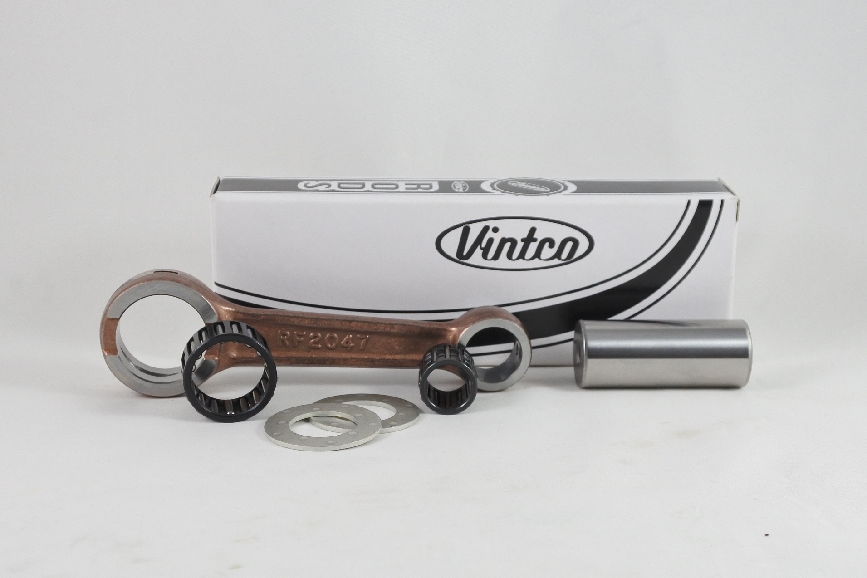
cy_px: 289
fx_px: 1060
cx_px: 434
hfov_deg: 44.5
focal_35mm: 44
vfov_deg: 30.5
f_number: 4.5
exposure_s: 1/125
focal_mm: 16.5
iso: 560
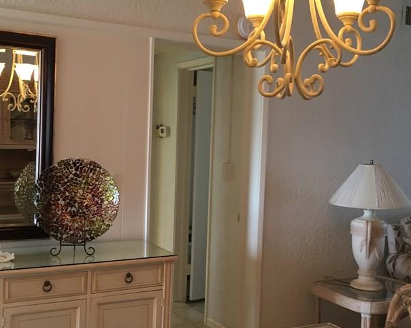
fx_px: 584
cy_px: 172
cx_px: 218
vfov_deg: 31.4
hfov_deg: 38.8
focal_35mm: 48
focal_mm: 4.15
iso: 100
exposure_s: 1/30
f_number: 2.2
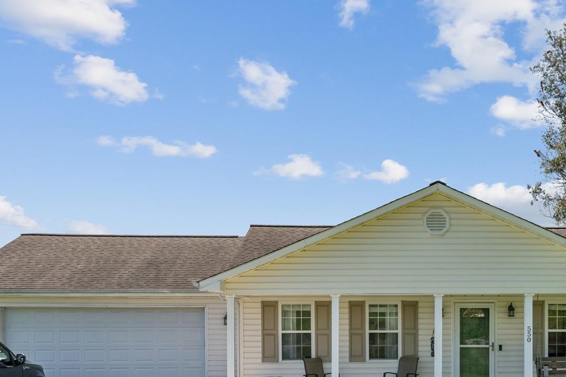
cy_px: 343
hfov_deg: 41.7
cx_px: 410
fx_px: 723
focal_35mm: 46
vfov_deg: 28.1
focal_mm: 24
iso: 200
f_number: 13
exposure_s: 1/160
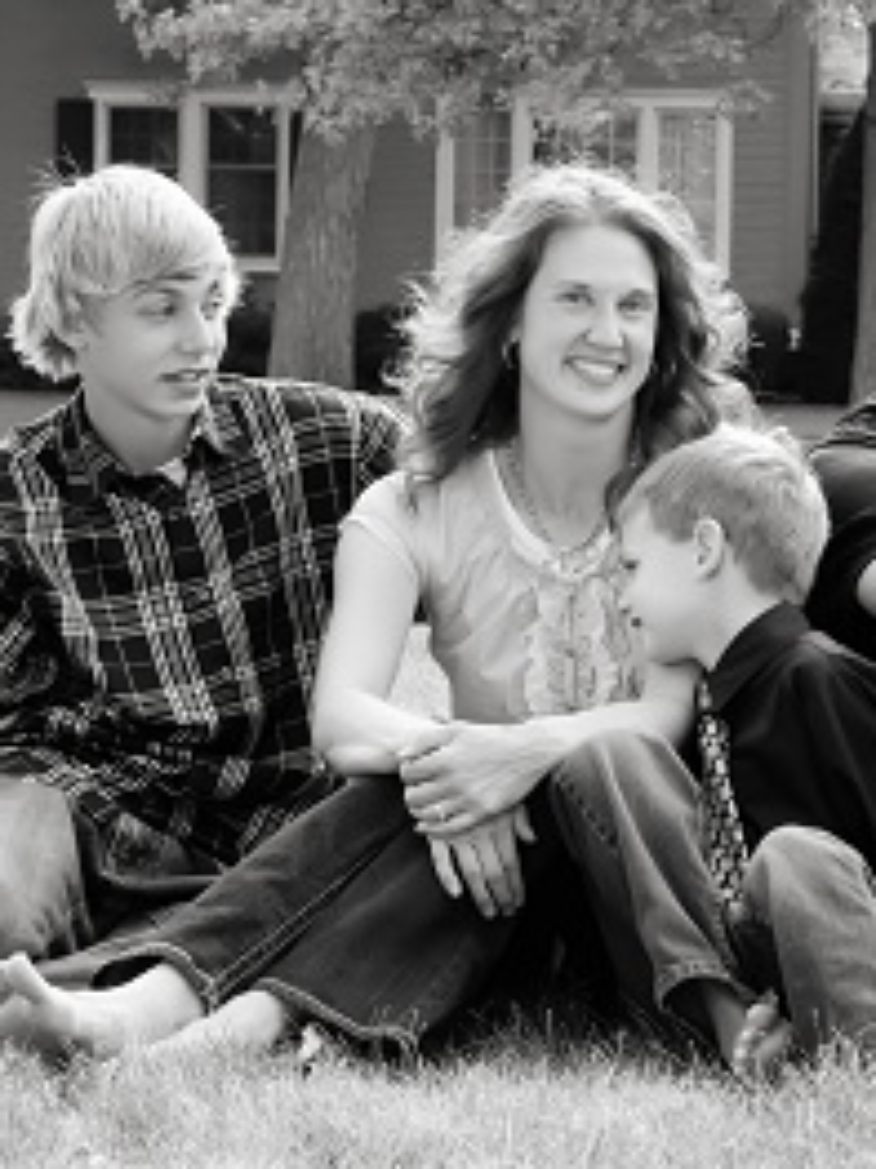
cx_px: 809
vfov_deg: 12.2
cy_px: 551
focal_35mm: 162
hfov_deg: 9.1
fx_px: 5471
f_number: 8
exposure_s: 1/250
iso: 2000
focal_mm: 50
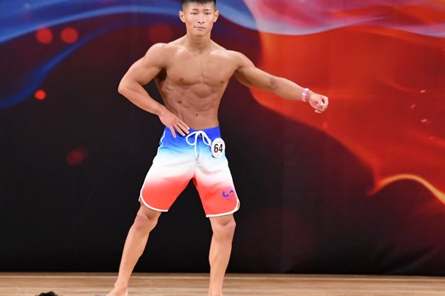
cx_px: 176
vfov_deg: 4.3
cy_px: 158
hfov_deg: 6.5
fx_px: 3927
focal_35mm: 318
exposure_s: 1/400
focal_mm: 160
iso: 3200
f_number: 5.6
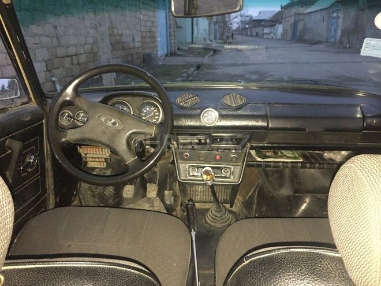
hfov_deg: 61.7
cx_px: 190
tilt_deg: -19.4
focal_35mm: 29
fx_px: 319
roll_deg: +2.0
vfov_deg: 48.2
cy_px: 143
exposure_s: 1/17
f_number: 2.2
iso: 640
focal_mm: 4.15
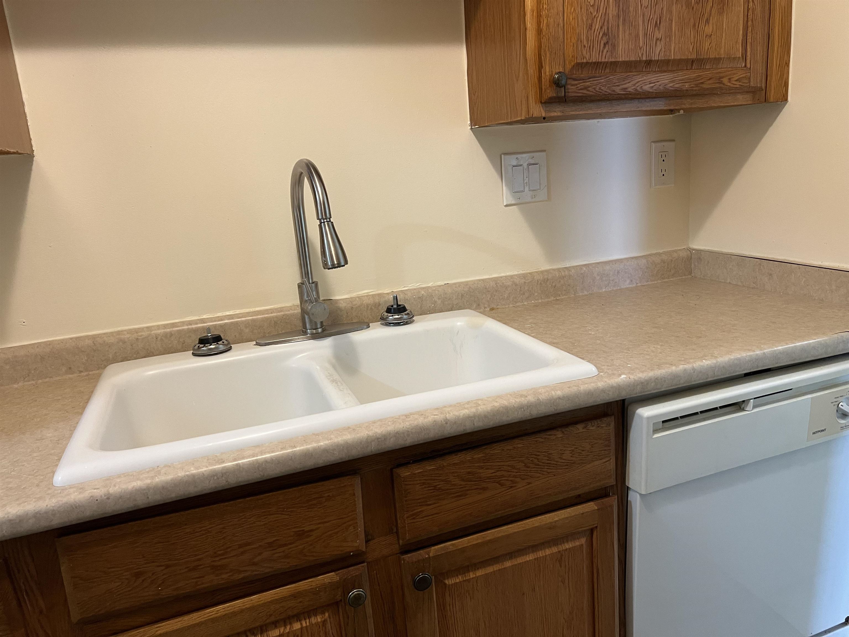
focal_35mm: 26
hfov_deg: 67.3
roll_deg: +4.2
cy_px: 318
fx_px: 638
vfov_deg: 53.1
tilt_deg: -15.1
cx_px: 424
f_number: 1.5
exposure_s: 1/60
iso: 250
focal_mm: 5.7
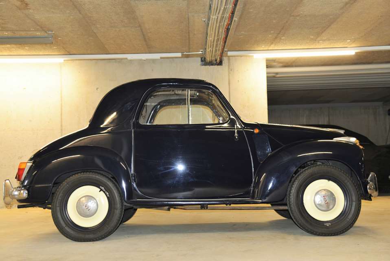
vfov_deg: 33.4
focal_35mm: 40
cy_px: 130
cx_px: 195
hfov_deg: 48.4
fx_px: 434
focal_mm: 40
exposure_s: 1/60
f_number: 4
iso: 800
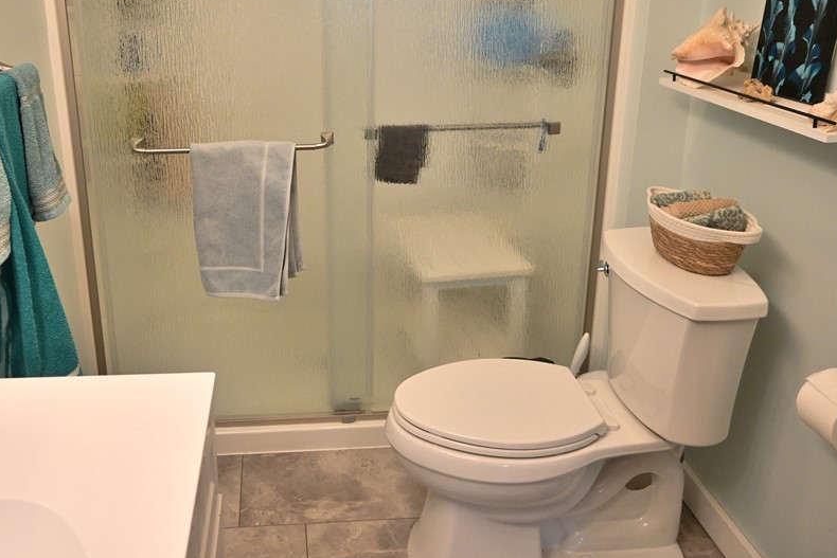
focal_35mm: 33
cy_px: 190
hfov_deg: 56.6
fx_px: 767
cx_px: 319
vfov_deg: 39.5
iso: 900
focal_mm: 16
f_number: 3.5
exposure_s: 1/125
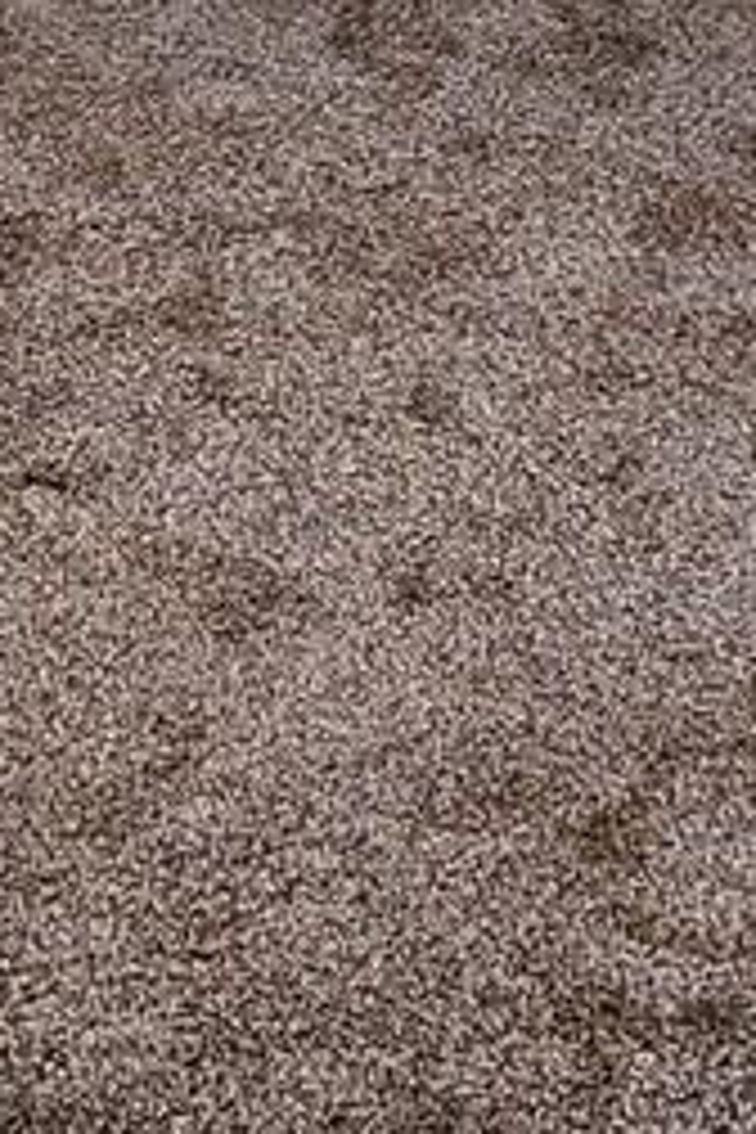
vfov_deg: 19.2
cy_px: -770
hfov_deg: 15.5
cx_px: -58
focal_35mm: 86
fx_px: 2709
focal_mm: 2.2
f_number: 2.2
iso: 200
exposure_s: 1/60
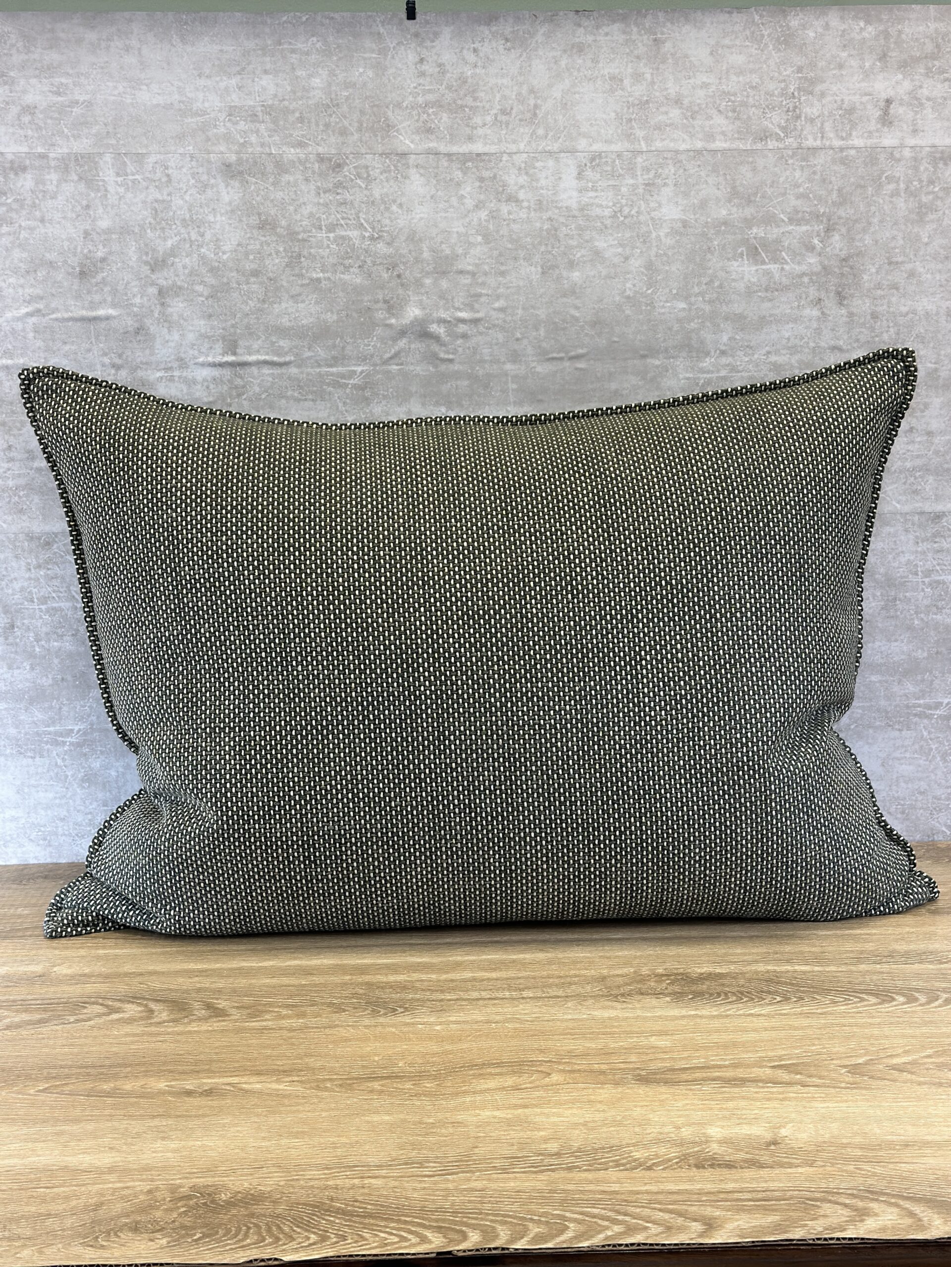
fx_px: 1758
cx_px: 476
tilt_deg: -9.5
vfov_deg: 39.7
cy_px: 634
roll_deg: +0.6
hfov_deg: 30.3
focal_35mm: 48
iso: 100
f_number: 1.78
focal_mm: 6.86
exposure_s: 1/120
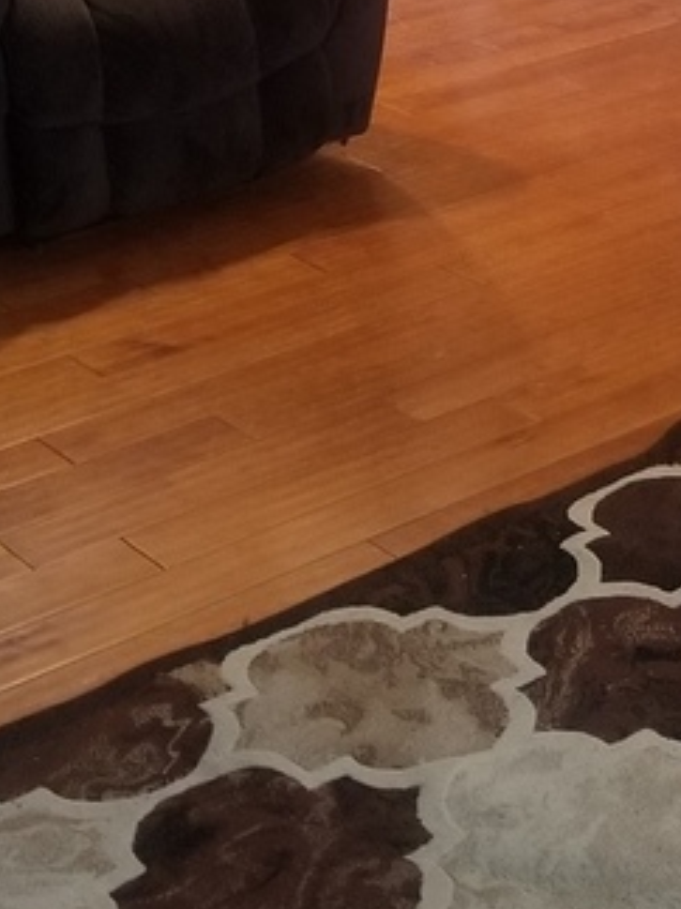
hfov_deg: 16.6
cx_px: 664
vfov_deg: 20.5
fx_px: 2284
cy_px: -281
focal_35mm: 87
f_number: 1.7
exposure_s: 1/12
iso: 250
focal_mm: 4.25
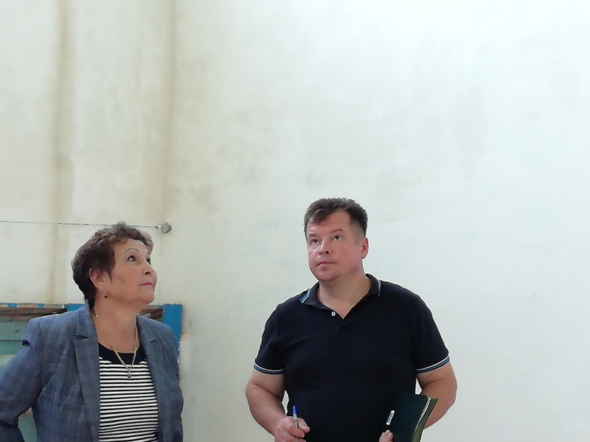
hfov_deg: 28.2
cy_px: 221
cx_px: 295
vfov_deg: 21.3
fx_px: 1176
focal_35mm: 69
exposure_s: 1/33.3
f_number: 2.2
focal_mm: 3.46
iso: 160
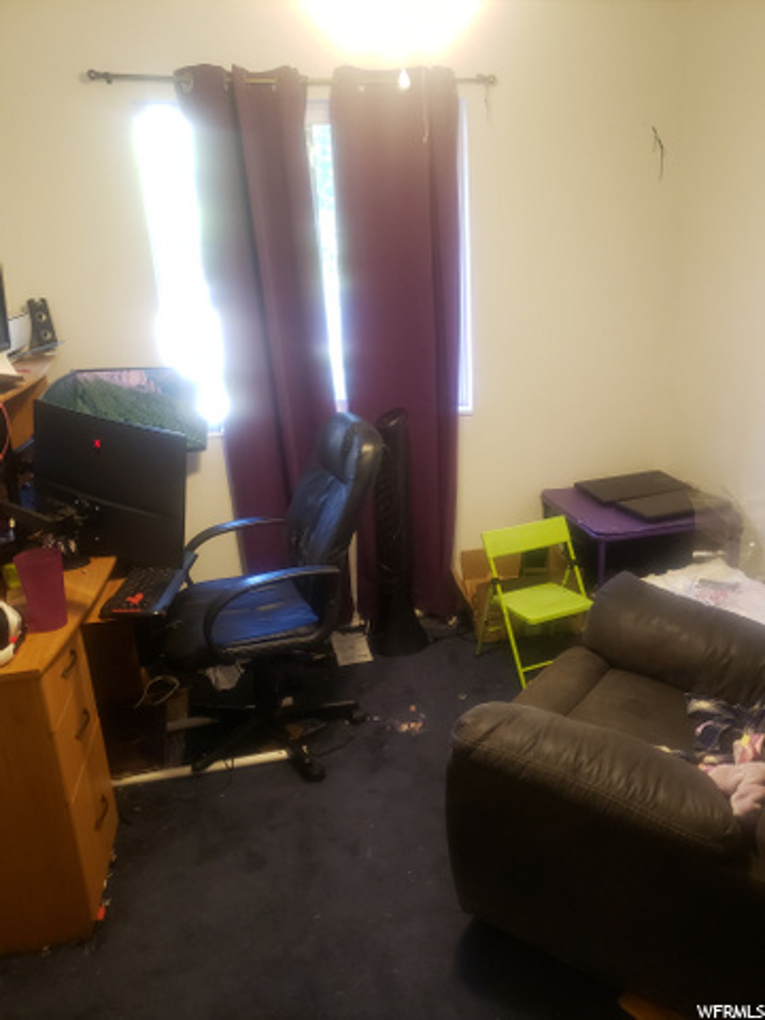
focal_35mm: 26
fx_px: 766
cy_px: 510
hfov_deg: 53.1
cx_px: 382
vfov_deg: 67.3
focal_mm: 4.3
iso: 250
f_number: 1.5
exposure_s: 1/40
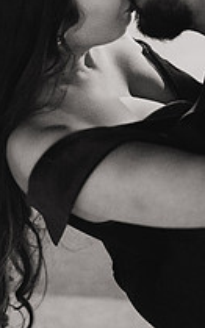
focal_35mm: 109
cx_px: 138
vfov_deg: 19.1
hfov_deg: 12.0
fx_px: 976
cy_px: 105
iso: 5000
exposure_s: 1/320
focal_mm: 50
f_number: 2
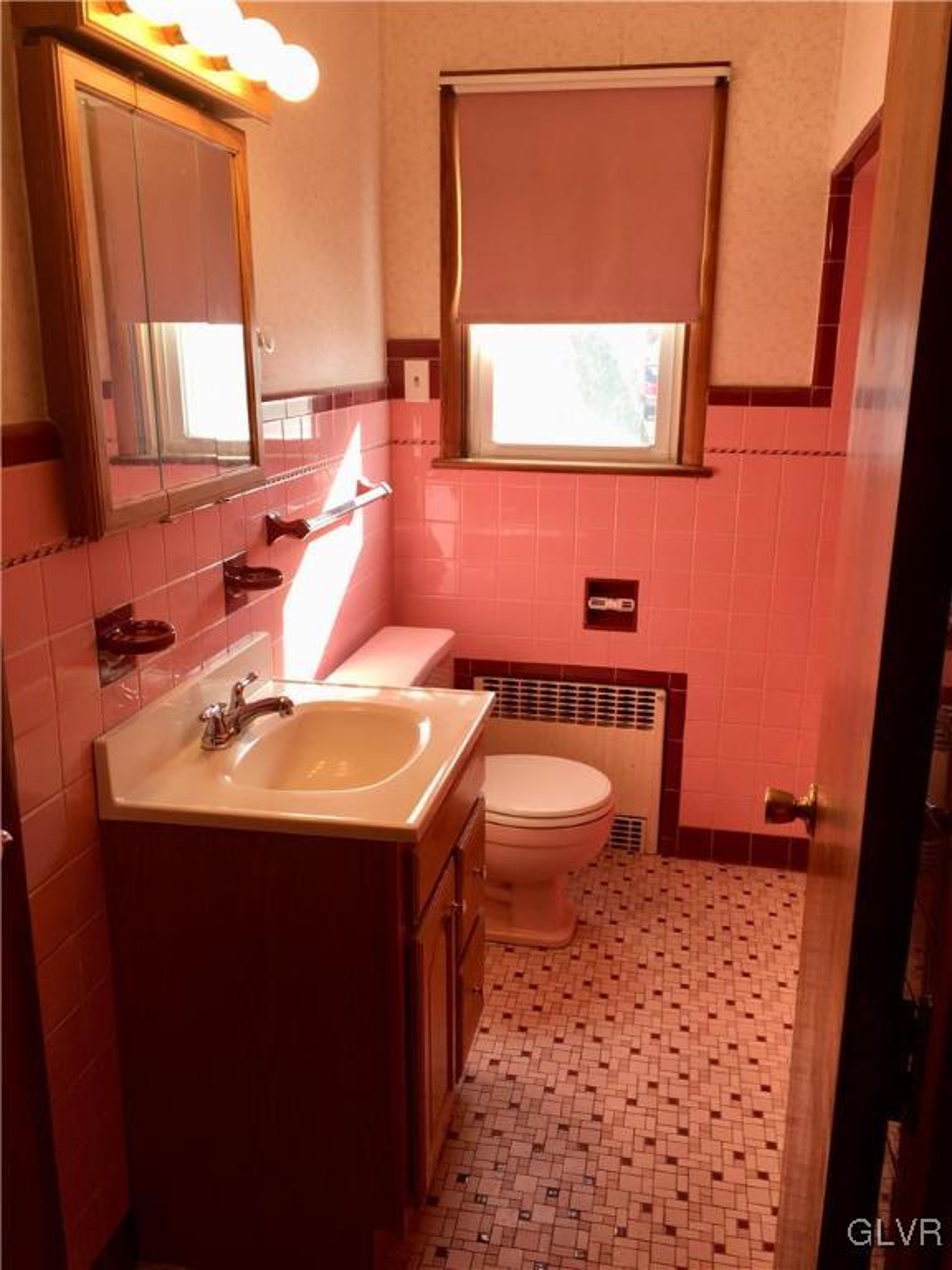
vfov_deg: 61.7
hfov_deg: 48.2
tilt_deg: -14.5
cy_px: 635
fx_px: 1063
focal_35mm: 29
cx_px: 476
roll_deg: +0.5
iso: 32
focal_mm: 4.15
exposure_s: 1/60
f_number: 2.2
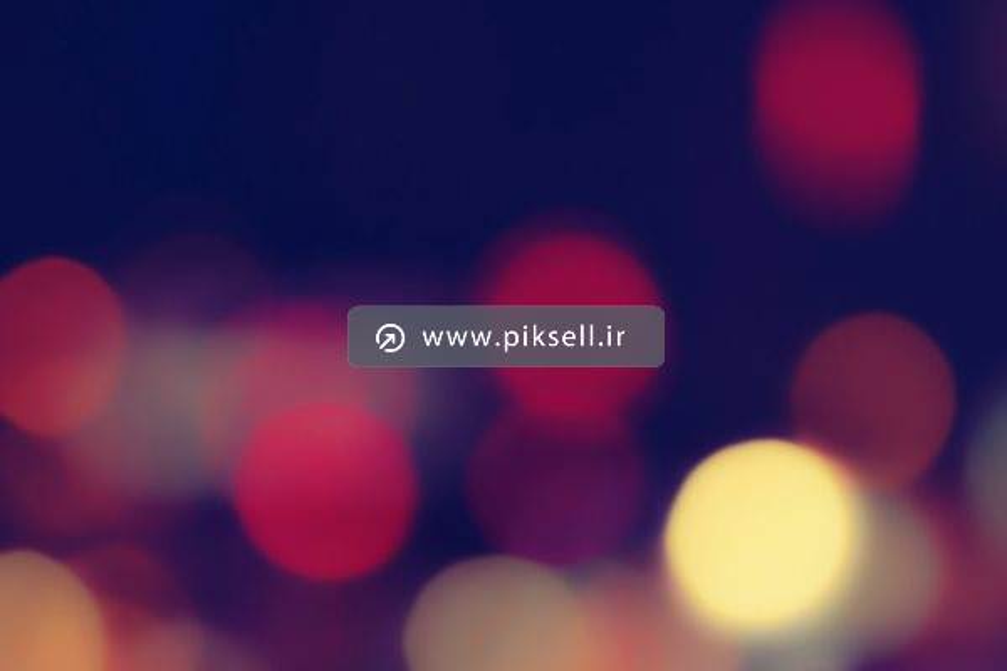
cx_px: 504
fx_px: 2308
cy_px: 336
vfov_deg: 16.6
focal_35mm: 82
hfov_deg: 24.6
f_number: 5.6
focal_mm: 55
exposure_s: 1/60
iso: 1000
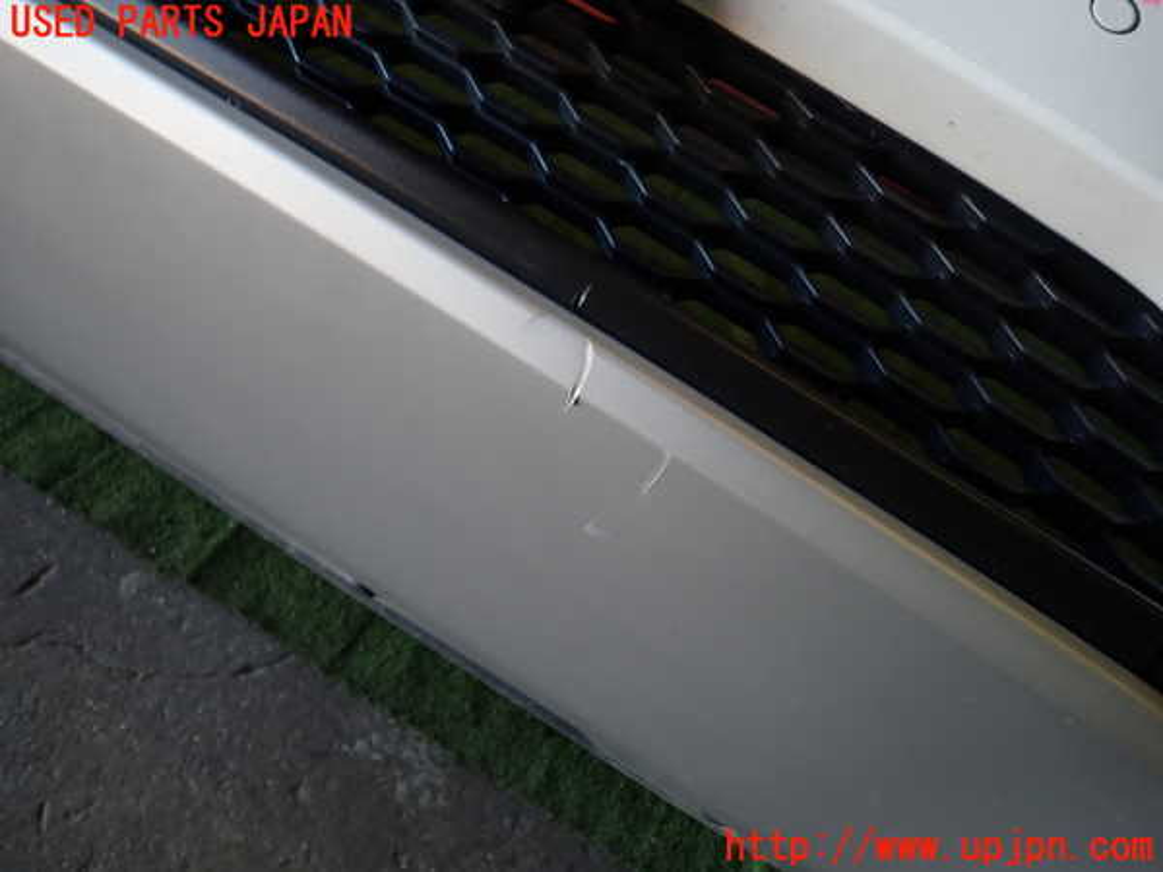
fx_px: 840
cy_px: 436
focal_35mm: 25
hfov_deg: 69.4
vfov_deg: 54.9
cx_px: 582
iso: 100
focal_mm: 4.5
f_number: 2
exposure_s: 1/60
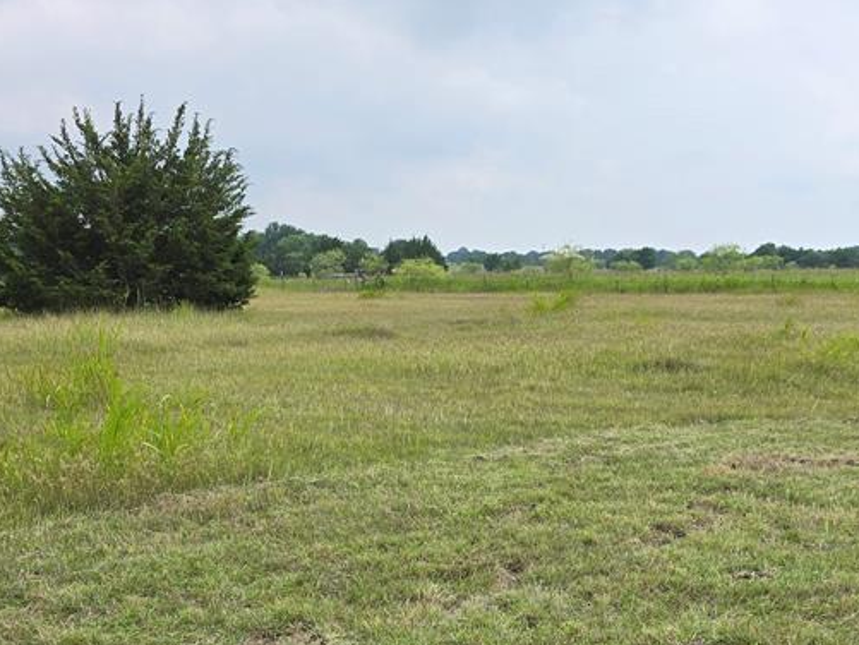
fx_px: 1167
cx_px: 593
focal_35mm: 47
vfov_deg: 29.7
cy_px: 571
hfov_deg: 39.8
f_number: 1.7
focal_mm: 6.3
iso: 12
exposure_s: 1/655
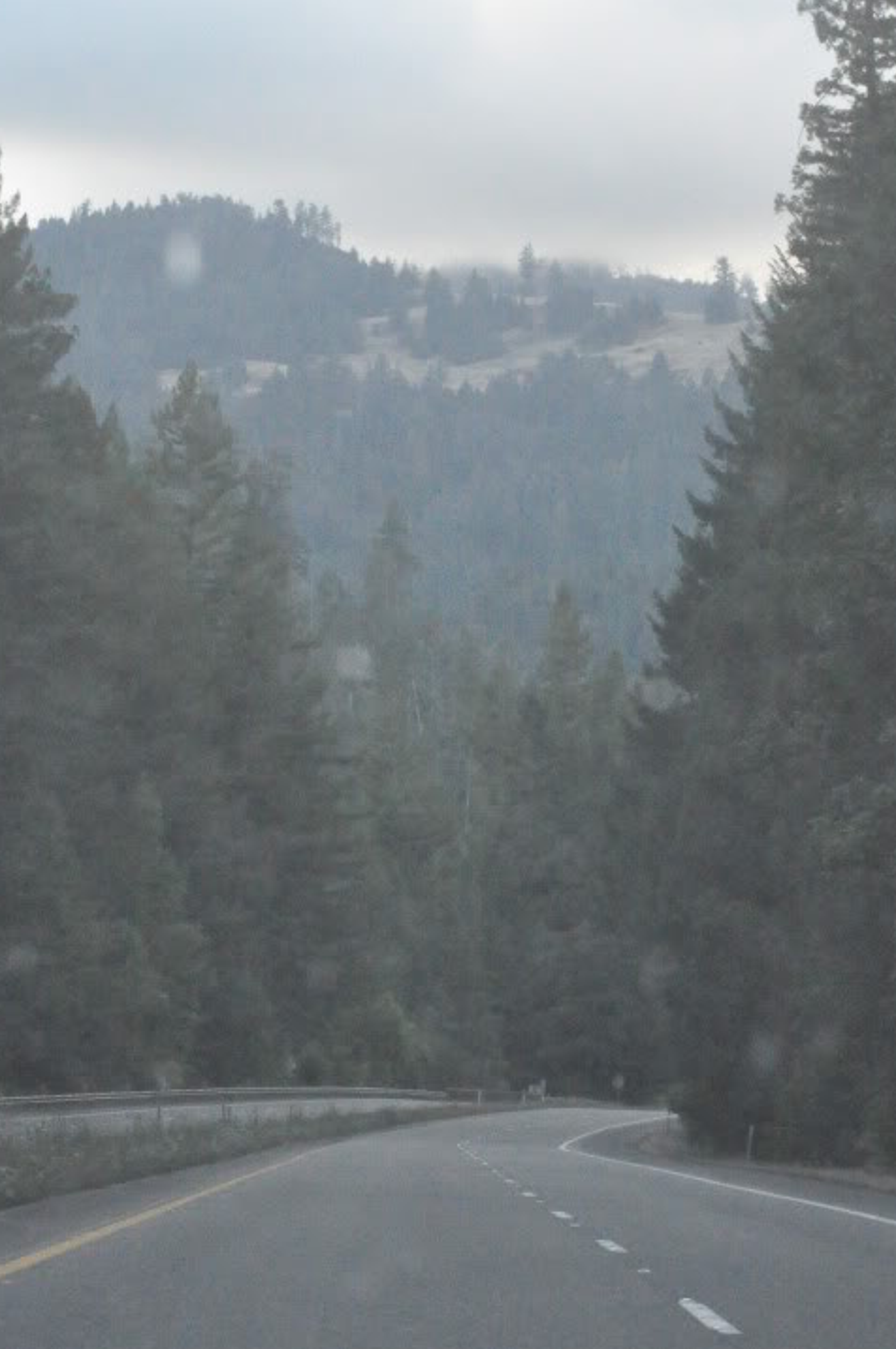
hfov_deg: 9.1
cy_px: 414
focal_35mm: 150
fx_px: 5616
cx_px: 405
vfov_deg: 13.7
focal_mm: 70
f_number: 22
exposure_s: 1/160
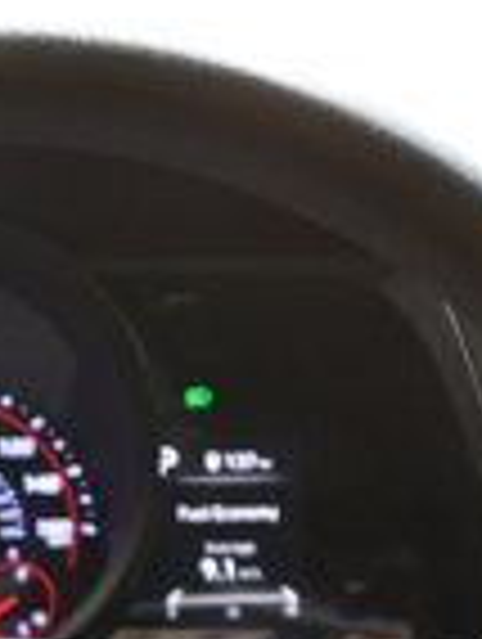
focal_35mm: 117
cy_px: 907
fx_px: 2166
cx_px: -32
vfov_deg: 15.7
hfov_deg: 12.5
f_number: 3.5
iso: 800
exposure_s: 1/160
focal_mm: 18
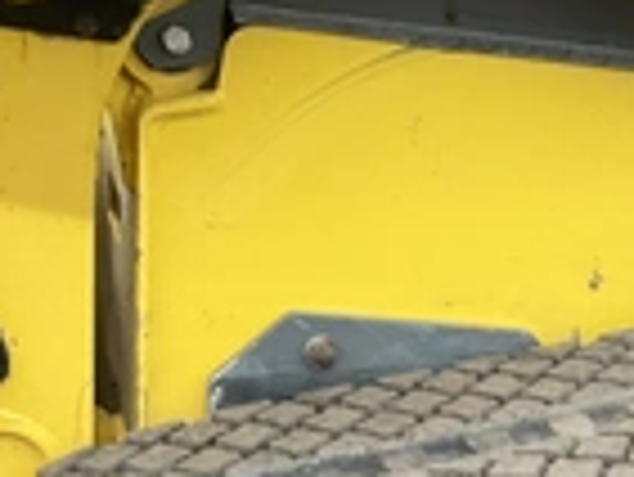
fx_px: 1503
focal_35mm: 82
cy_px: 634
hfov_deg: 21.4
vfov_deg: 16.9
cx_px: 836
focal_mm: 3
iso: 64
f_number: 1.8
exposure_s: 1/100
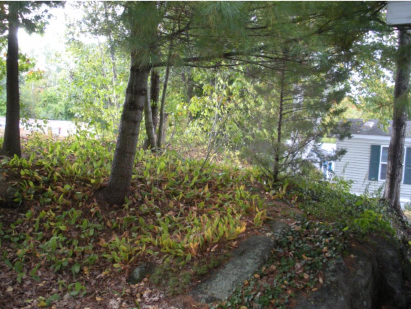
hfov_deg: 51.3
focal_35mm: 36
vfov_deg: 39.7
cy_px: 154
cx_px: 206
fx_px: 428
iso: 374
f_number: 3.5
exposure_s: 1/58.4
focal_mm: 6.3
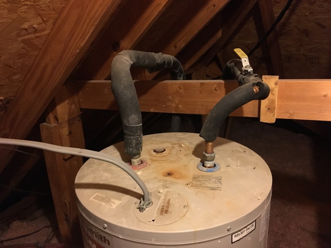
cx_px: 166
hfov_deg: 61.7
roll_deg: +3.8
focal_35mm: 29
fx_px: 277
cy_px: 124
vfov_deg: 48.2
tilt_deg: -19.3
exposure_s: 1/15
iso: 320
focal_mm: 4.15
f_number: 2.2
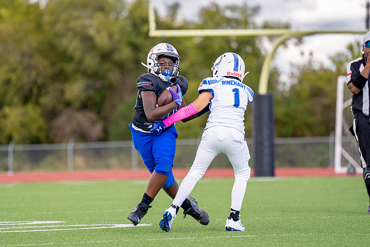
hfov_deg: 7.6
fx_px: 2777
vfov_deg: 5.1
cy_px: 109
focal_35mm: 270
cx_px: 154
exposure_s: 1/2500
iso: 320
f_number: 2.8
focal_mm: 200
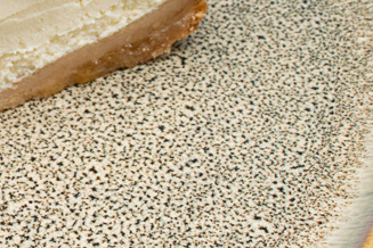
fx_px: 1254
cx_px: -65
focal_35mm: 121
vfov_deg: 11.3
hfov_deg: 16.3
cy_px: 115
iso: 100
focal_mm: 22
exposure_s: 1/40
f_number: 8
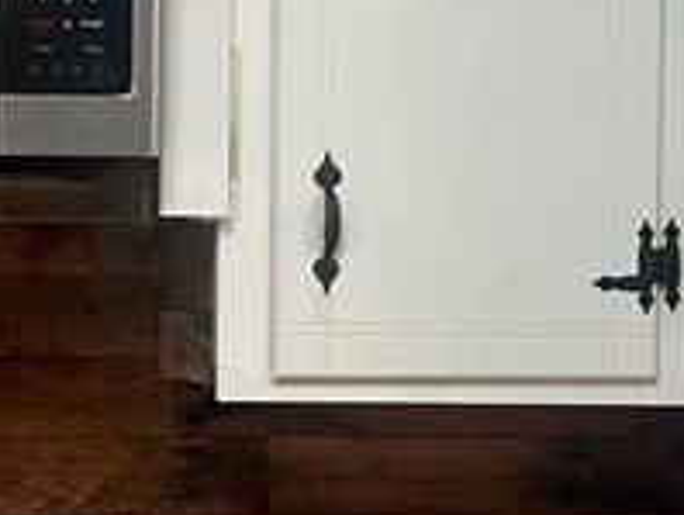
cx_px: -173
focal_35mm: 124
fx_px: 2453
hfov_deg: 15.2
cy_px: 315
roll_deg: -0.1
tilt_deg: -1.2
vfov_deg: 12.0
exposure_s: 1/120
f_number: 1.78
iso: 160
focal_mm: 6.86
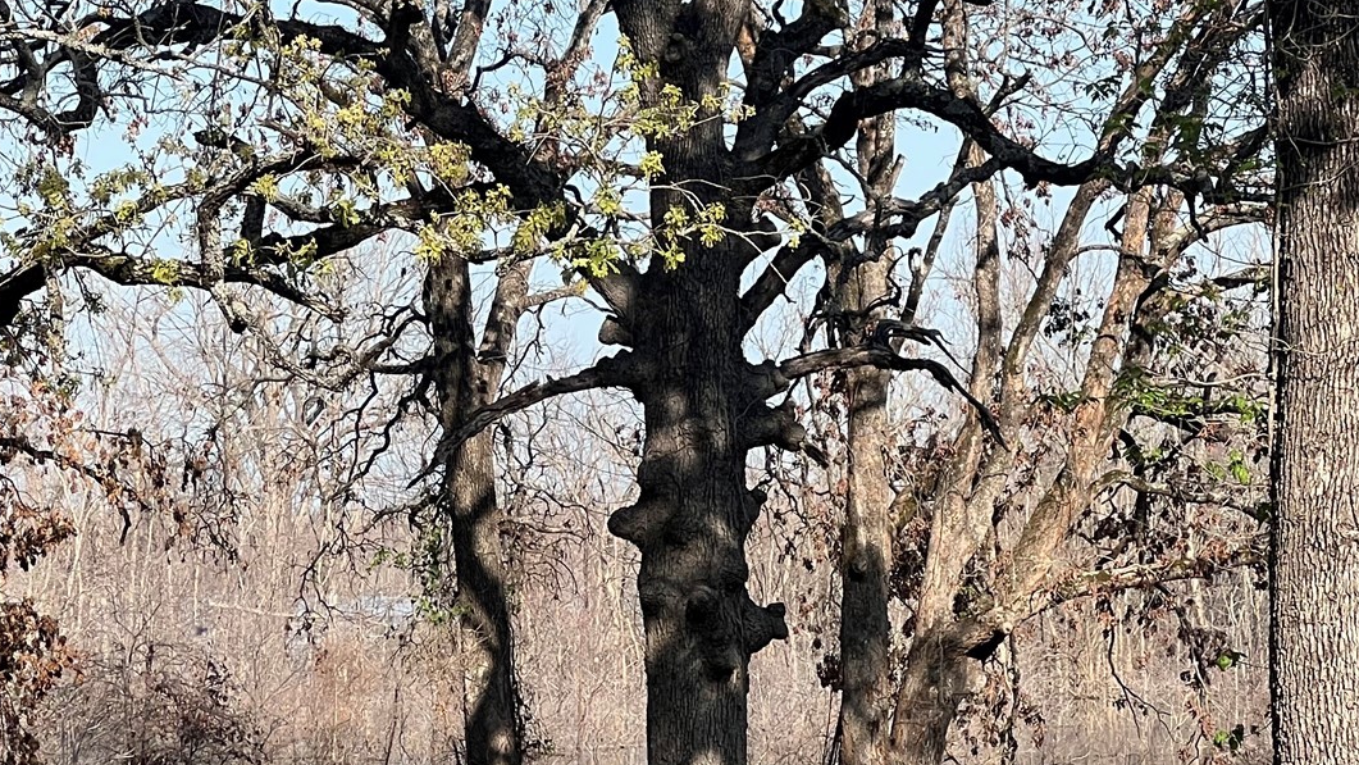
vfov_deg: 7.5
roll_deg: +0.5
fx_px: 5838
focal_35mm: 162
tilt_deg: +1.6
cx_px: 596
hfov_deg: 13.3
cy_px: 351
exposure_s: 1/433
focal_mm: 9
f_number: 2.8
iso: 32
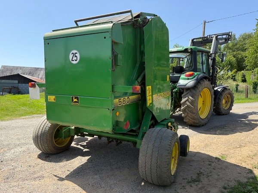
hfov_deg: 71.6
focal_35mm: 24
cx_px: 129
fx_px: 179
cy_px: 96
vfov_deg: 56.8
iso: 100
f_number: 1.78
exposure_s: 1/2370
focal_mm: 6.76
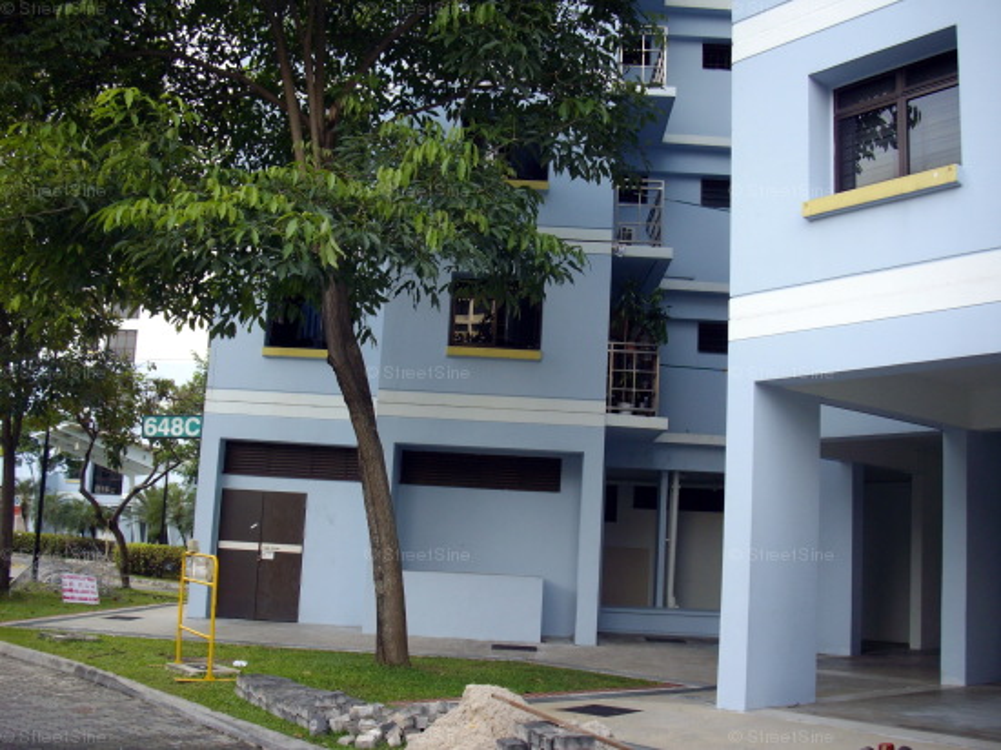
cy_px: 375
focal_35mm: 37
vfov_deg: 38.6
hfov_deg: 50.2
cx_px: 500
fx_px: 1069
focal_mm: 6.2
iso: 80
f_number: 2.8
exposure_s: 1/125
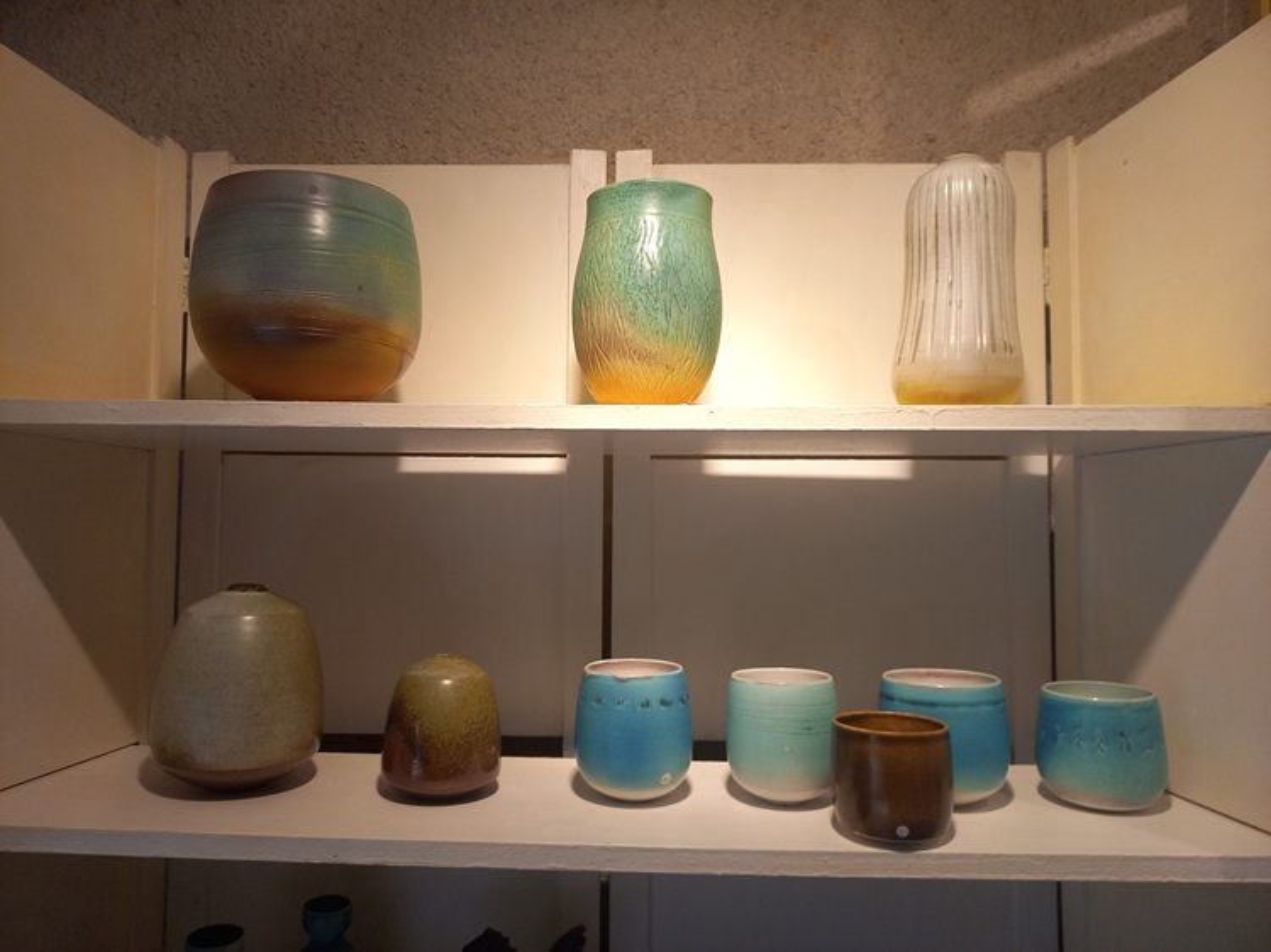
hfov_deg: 69.4
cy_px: 476
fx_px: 918
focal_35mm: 25
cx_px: 636
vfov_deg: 54.9
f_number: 1.8
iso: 100
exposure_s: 1/50
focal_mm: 4.65
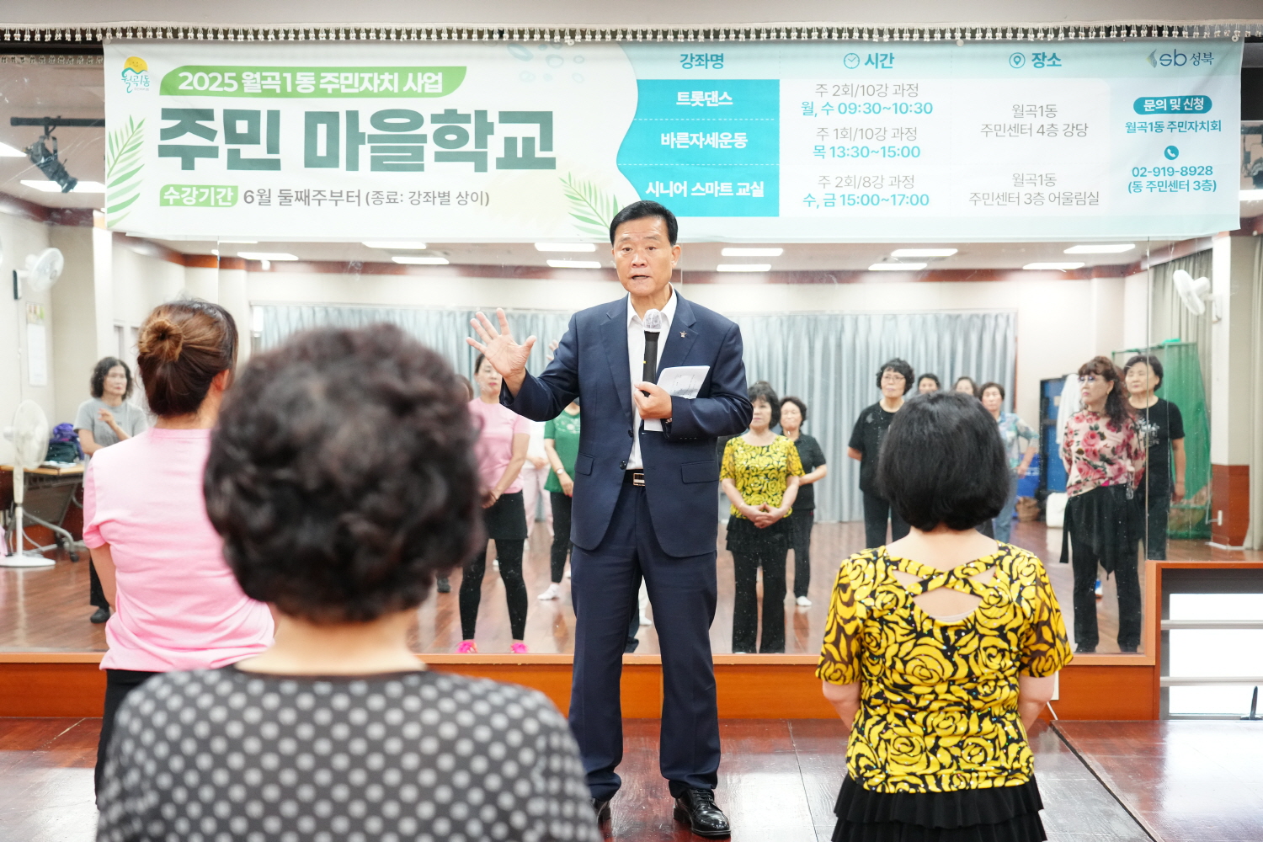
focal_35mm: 53
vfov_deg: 25.5
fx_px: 1859
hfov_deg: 37.5
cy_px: 421
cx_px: 632
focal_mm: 53
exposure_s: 1/160
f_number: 4.5
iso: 4000
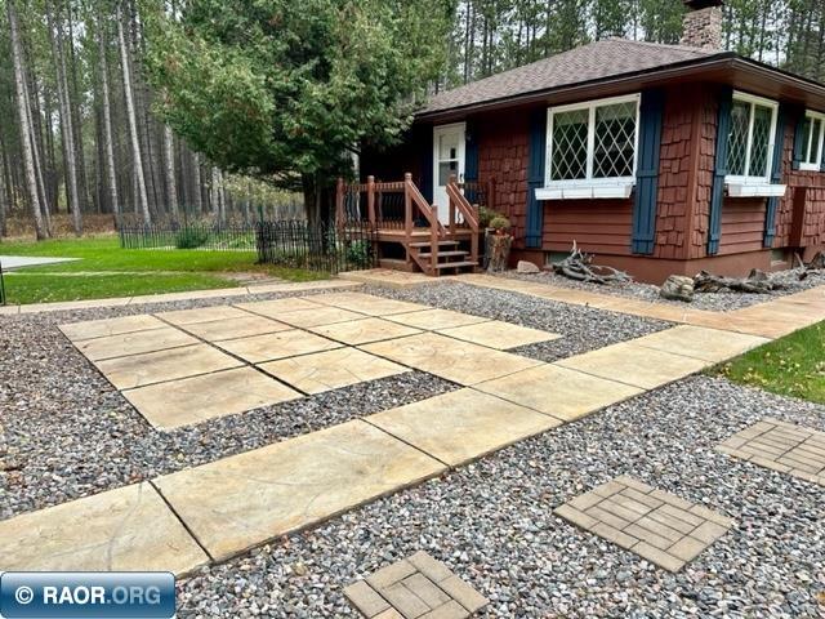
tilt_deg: -10.6
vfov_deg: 56.8
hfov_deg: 71.6
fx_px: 572
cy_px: 310
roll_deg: +0.0
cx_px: 412
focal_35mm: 24
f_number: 1.78
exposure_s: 1/1339
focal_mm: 6.86
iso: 80
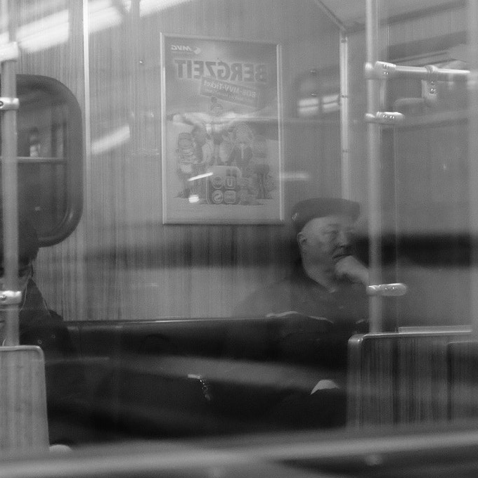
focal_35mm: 106
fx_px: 1656
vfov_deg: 16.4
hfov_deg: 16.4
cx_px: 342
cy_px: 264
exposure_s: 1/60
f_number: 2.5
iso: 5000
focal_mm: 35
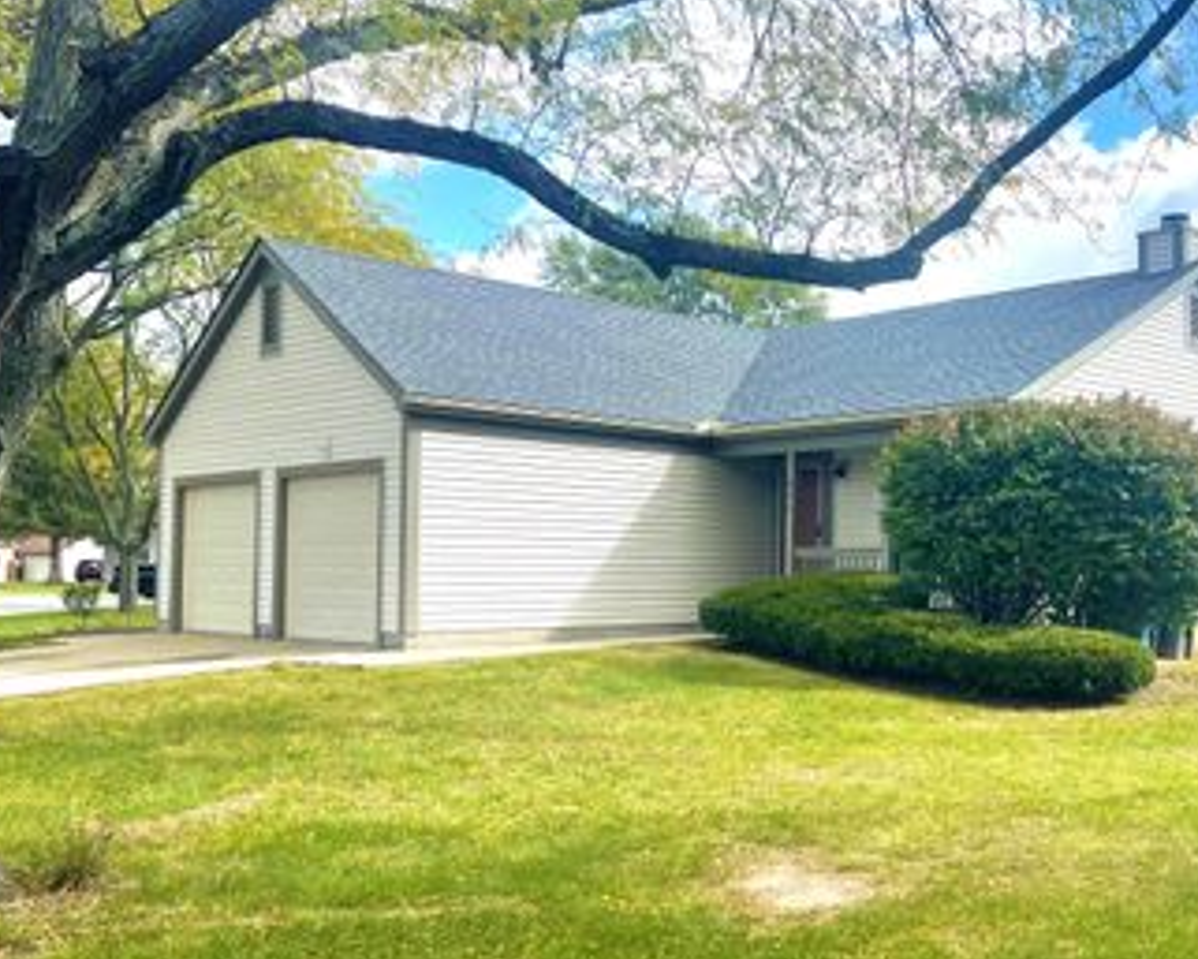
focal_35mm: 38
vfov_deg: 39.2
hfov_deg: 47.0
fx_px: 1348
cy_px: 491
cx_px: 817
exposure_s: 1/1852
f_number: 1.6
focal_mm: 5.1
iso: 32
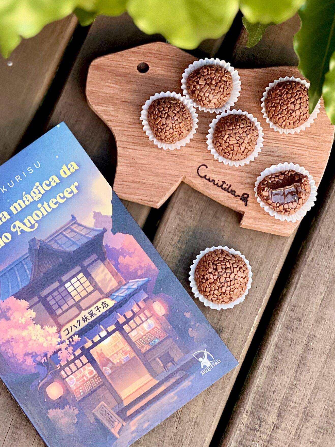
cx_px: 138
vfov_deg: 17.6
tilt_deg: -83.4
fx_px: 1445
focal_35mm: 112
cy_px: 189
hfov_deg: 13.2
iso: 250
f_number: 2.8
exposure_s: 1/107
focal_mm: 9
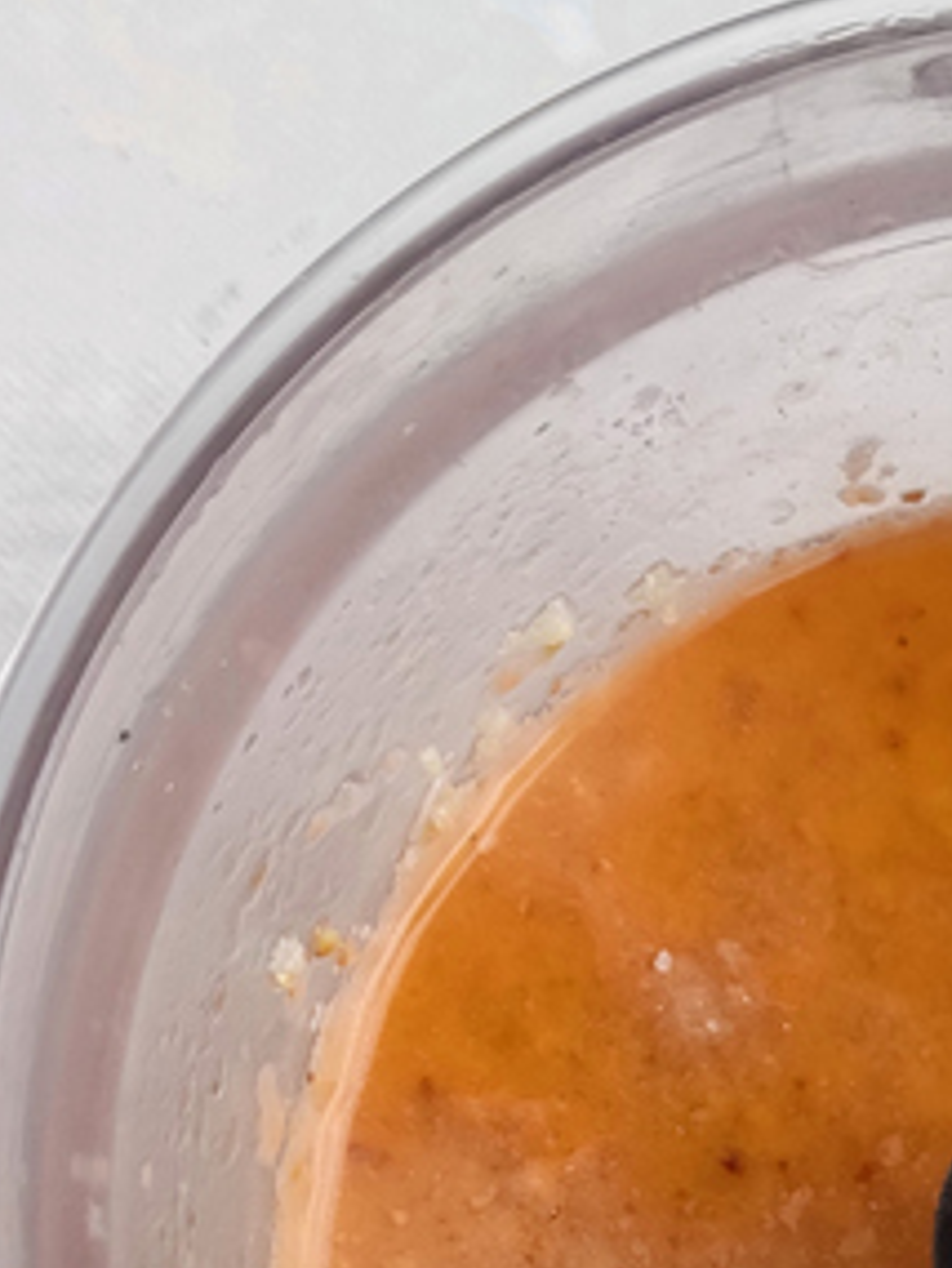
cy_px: 1292
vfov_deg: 26.2
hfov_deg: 19.7
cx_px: 1152
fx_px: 2565
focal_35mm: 70
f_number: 1.89
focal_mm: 5.43
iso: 50
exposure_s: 1/144
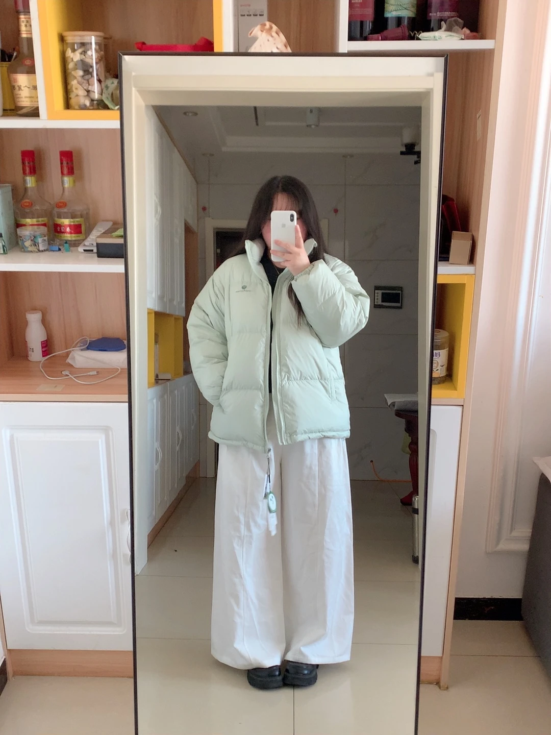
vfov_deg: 50.1
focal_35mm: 37
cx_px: 276
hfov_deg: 38.7
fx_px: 785
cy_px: 368
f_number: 1.8
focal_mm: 4.25
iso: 100
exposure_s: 1/60
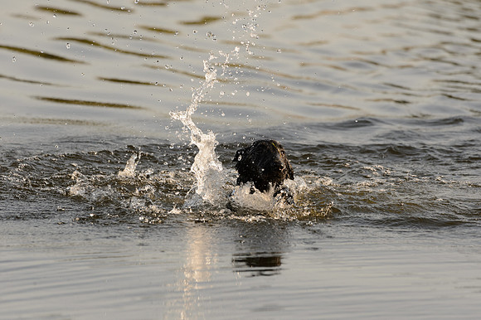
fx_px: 6676
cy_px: 160
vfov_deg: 2.7
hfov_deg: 4.1
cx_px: 240
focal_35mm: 500
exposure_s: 1/1600
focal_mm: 500
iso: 800
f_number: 6.3
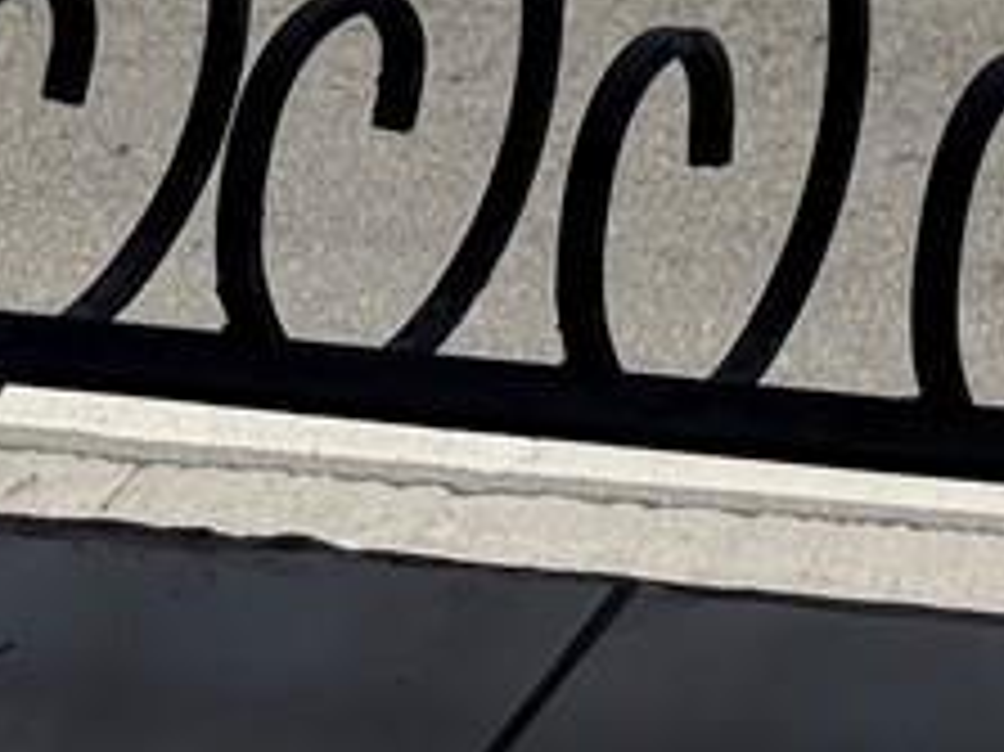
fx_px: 4986
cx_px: 2305
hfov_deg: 10.2
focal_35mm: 172
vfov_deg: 7.5
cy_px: -1513
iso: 80
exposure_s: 1/5714
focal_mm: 6.76
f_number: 1.78
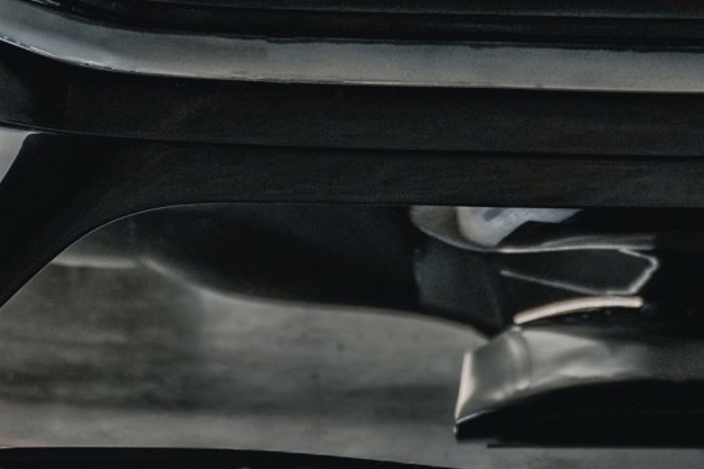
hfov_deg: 5.6
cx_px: 725
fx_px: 7215
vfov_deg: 3.7
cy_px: -50
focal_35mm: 369
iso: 200
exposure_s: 1/60
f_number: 2.8
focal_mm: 66
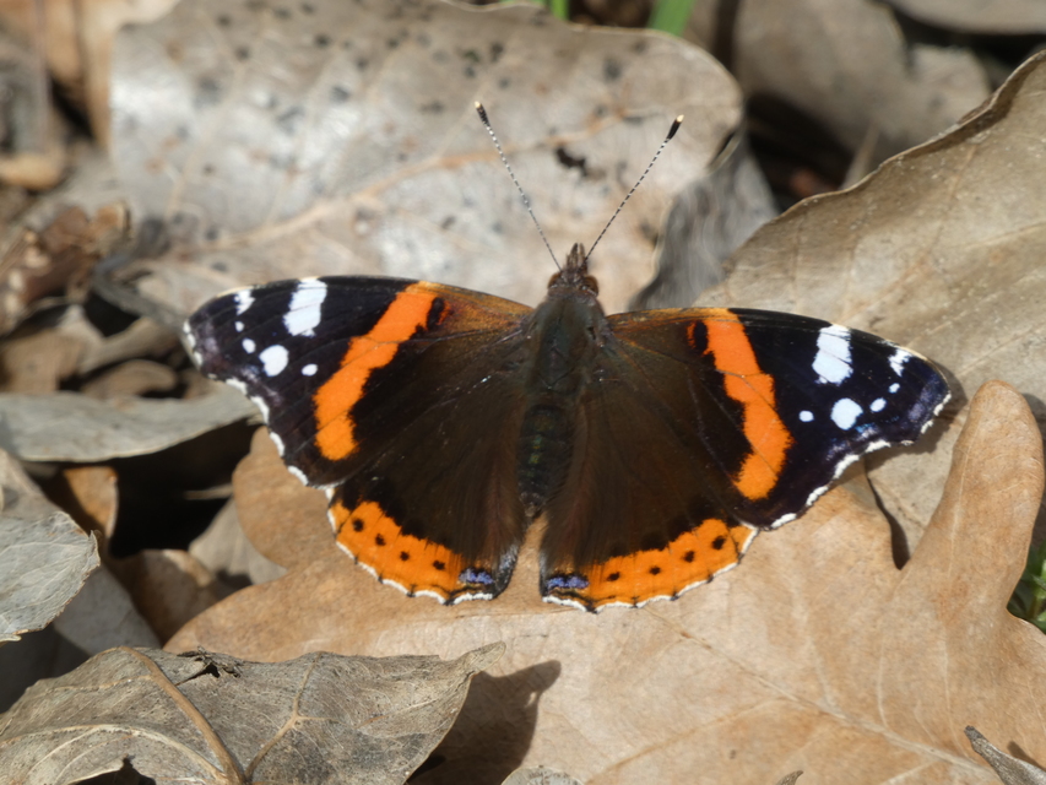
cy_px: 392
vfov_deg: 2.9
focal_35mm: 515
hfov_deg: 3.8
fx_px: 15564
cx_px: 523
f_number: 5.6
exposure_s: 1/125
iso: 80
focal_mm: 92.3
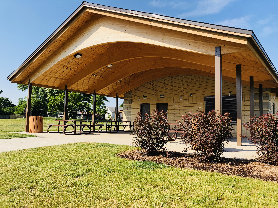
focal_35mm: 28
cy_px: 104
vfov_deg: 49.7
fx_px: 225
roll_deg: -1.6
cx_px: 139
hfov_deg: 63.4
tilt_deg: +4.9
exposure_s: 1/1091
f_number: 1.8
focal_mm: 4
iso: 20
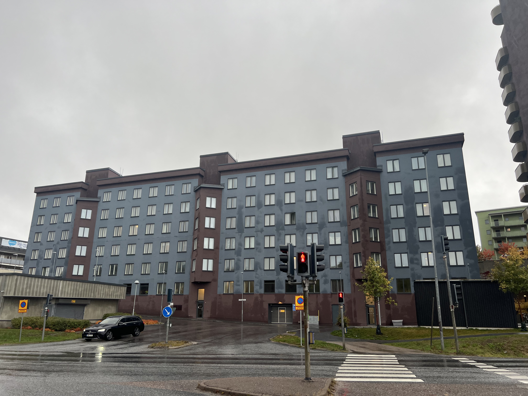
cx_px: 264
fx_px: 397
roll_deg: -1.0
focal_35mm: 26
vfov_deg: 53.1
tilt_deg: +15.4
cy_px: 198
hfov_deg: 67.3
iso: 40
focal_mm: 5.7
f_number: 1.5
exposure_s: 1/165
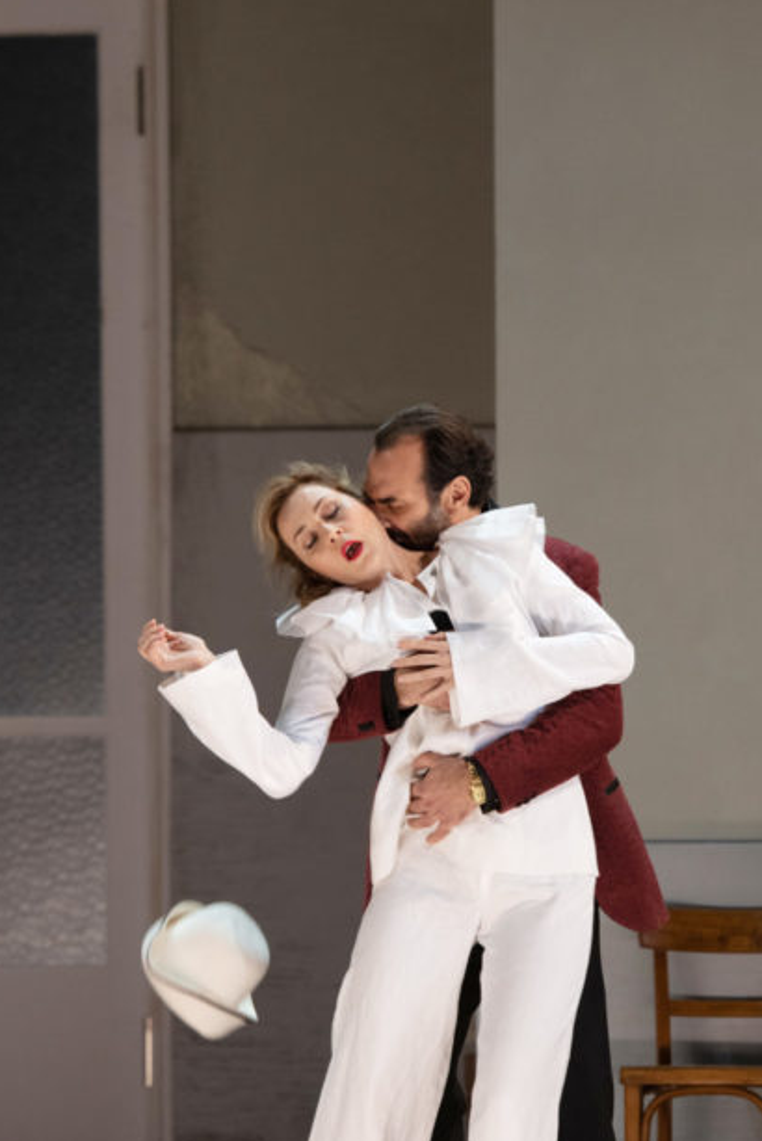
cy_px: 543
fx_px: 8721
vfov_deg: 7.5
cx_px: 415
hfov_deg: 5.0
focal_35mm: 275
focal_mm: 165
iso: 1000
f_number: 4
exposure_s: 1/200
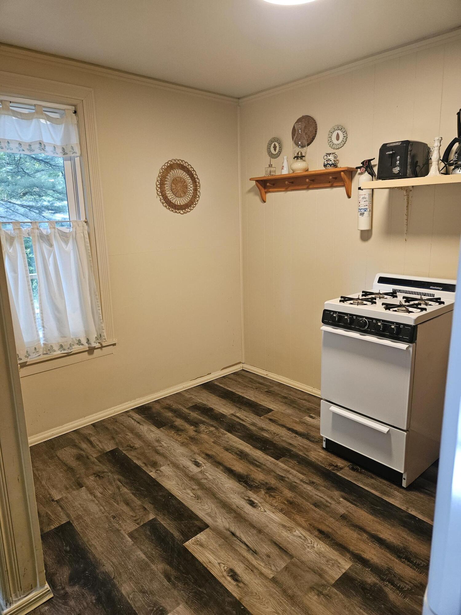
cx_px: 230
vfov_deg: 73.9
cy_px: 308
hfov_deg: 58.9
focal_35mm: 23
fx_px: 408
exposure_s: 1/120
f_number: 1.8
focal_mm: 5.4
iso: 320
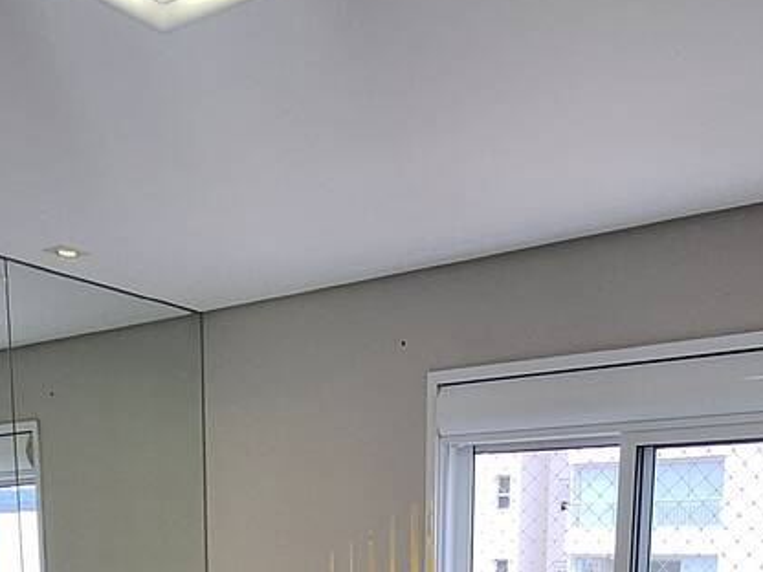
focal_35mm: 45
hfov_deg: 42.1
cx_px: 393
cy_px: 786
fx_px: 992
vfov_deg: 26.2
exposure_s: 1/120
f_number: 2.2
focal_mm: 1.74
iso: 80
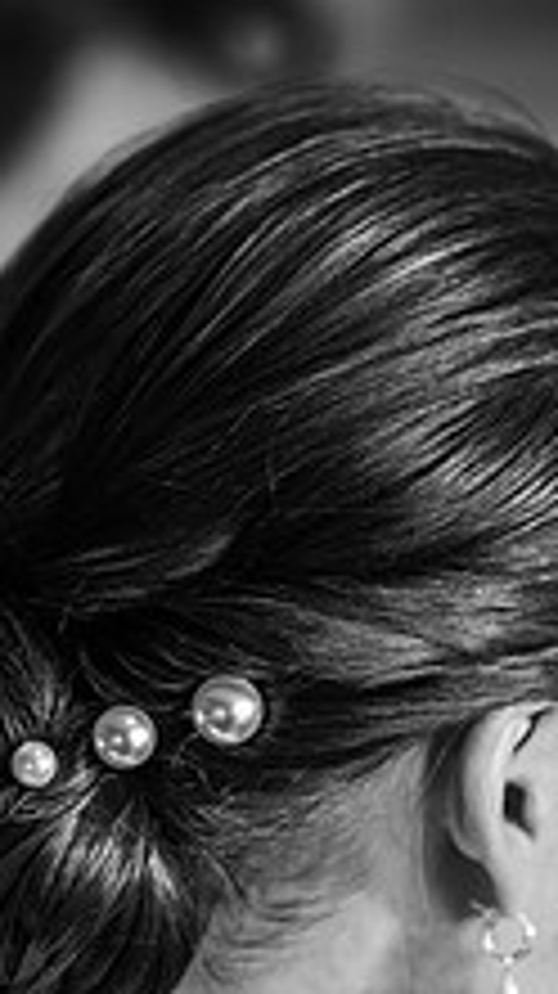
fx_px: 4770
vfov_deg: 11.9
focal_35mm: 181
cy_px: 657
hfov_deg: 6.7
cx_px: 268
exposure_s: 1/320
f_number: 1.8
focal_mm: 85
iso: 100
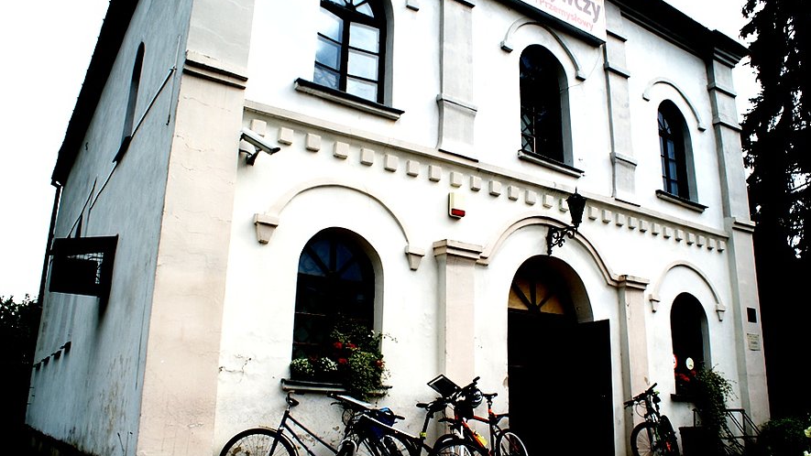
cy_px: 193
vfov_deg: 36.6
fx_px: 688
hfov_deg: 61.0
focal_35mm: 32
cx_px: 411
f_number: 10
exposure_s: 1/200
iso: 100
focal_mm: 20
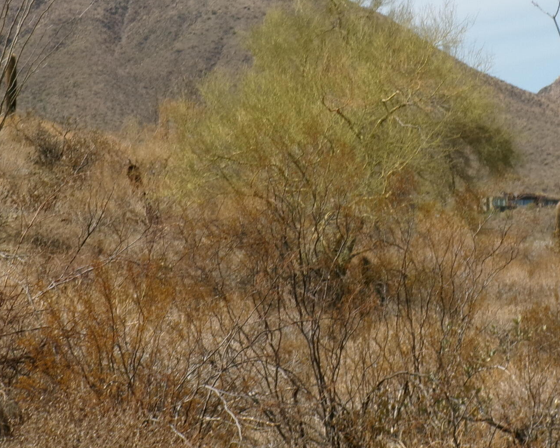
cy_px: 135
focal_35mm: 187
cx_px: 456
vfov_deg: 8.3
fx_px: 3099
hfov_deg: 10.3
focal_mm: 16.9
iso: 100
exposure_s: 1/80
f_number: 15.4
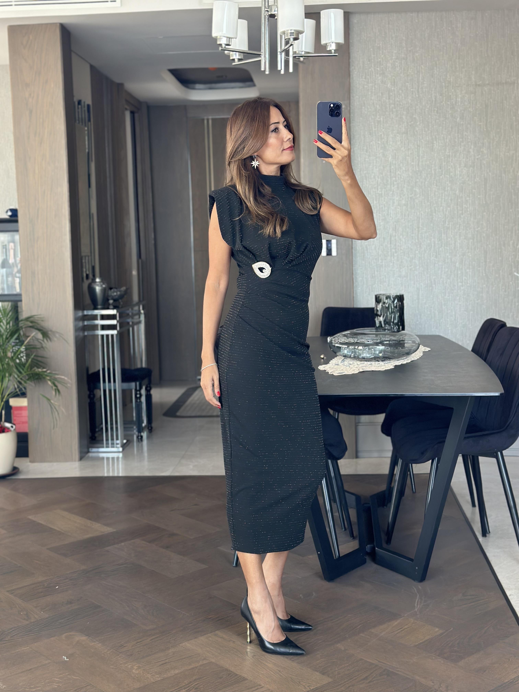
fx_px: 960
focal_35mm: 48
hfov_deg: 30.3
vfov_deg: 39.7
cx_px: 260
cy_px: 346
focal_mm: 6.86
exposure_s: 1/60
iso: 125
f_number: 1.78
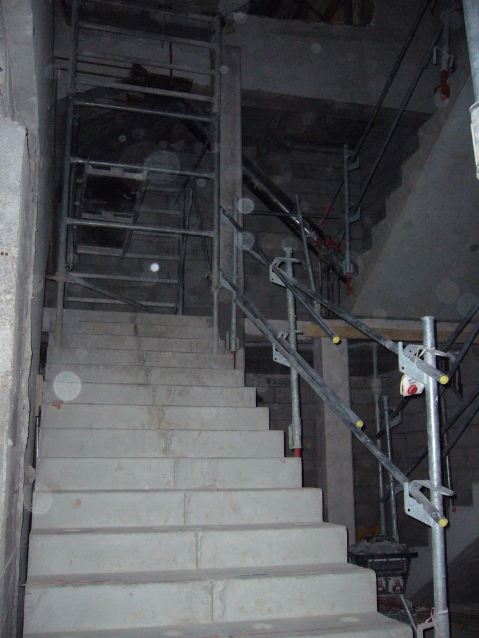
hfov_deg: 40.7
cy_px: 319
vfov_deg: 52.6
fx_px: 646
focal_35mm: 35
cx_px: 240
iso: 320
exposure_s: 1/60
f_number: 2.8
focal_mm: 5.8
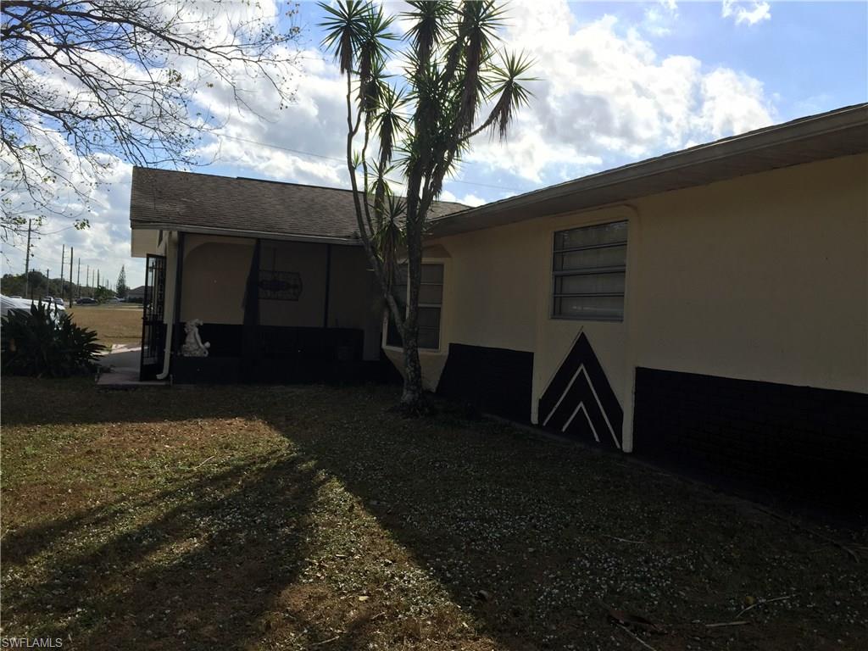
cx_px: 434
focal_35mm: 29
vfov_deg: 48.2
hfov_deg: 61.7
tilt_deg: -2.0
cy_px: 326
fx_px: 727
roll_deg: -3.5
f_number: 2.2
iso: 32
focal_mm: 4.15
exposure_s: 1/3049
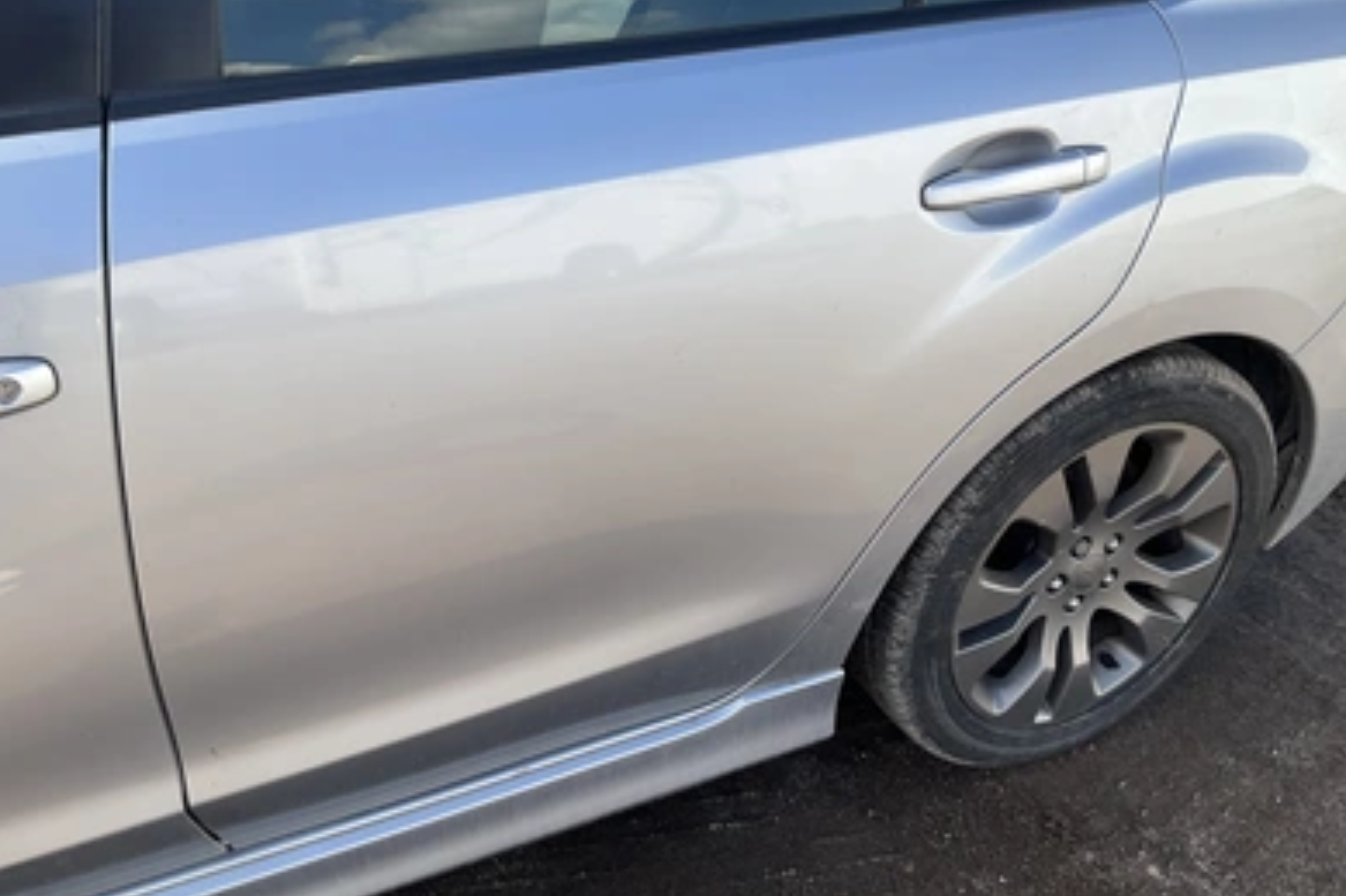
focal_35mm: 31
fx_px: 1159
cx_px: 689
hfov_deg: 60.3
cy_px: 387
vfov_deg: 42.2
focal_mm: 3
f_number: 1.8
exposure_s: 1/781
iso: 25
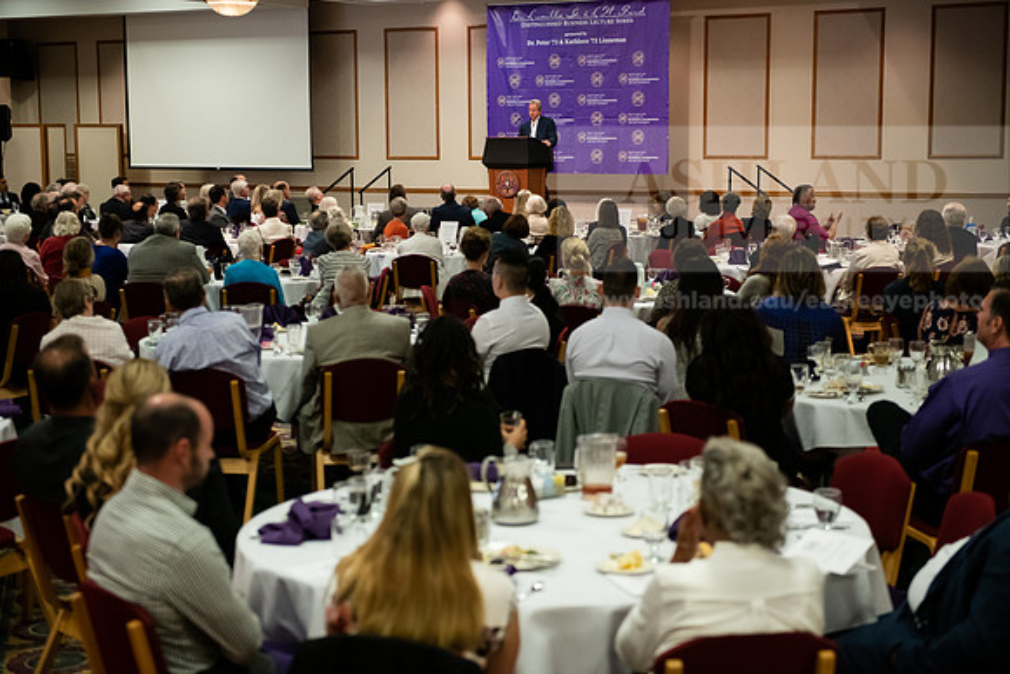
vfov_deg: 21.9
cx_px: 505
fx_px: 1740
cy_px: 337
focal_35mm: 62
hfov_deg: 32.4
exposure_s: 1/200
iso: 2000
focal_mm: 62
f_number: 3.2
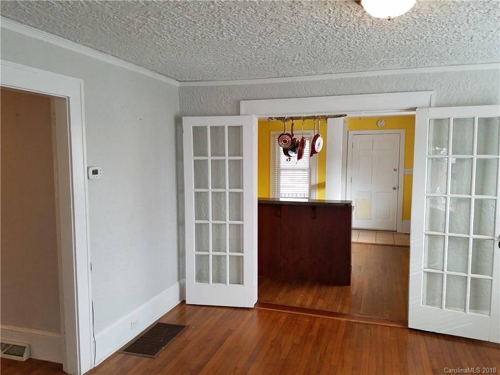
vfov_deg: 53.1
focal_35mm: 26
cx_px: 250
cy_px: 188
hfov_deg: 67.3
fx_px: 376
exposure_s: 1/60
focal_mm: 4.2
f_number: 1.7
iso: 125
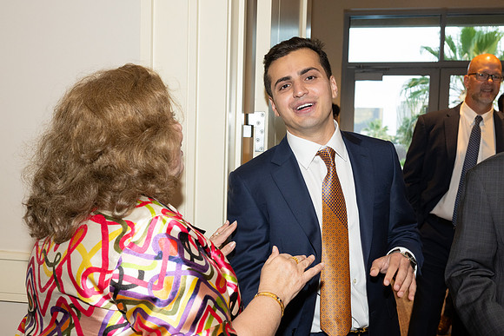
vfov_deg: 30.1
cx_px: 246
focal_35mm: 45
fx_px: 624
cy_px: 207
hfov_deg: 44.0
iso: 800
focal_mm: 30
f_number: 5.6
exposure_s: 1/100
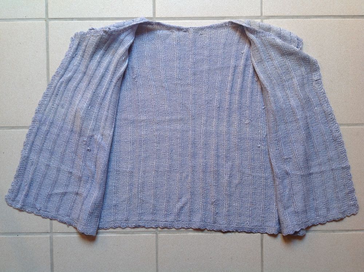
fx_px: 368
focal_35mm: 35
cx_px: 182
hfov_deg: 52.7
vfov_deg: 40.6
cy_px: 136
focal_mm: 4.28
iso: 50
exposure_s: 1/24
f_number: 2.4
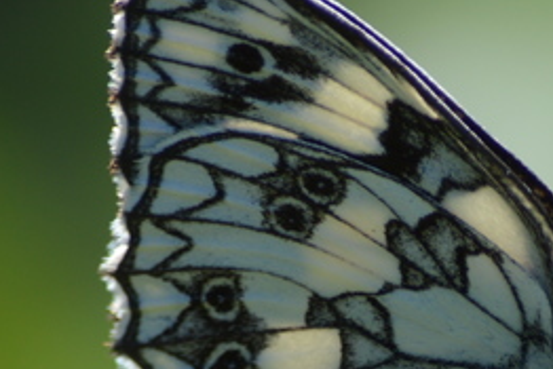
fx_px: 25359
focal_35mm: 1650
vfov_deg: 0.8
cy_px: 386
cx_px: 365
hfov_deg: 1.2
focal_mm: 300
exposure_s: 1/250
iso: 100
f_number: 5.6
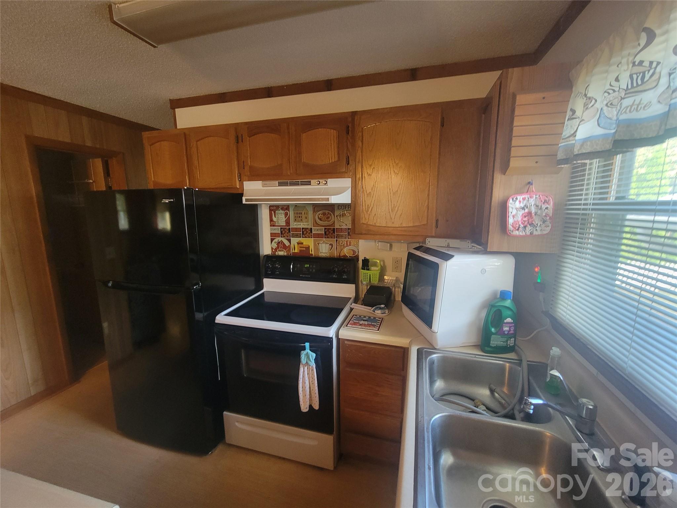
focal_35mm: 13
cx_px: 338
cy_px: 254
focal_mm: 2.2
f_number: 2.2
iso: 320
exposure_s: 1/30
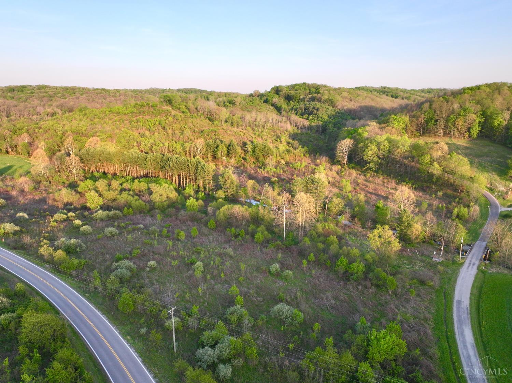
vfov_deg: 56.8
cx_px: 256
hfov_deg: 71.6
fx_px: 355
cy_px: 192
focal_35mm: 24
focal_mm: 12.29
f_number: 2.8
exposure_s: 1/40
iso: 170
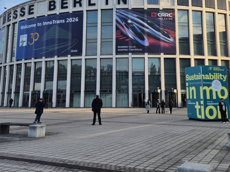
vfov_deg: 34.3
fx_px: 272
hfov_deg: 45.8
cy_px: 39
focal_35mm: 41
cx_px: 120
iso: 25
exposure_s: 1/534
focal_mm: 5.4
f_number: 1.8
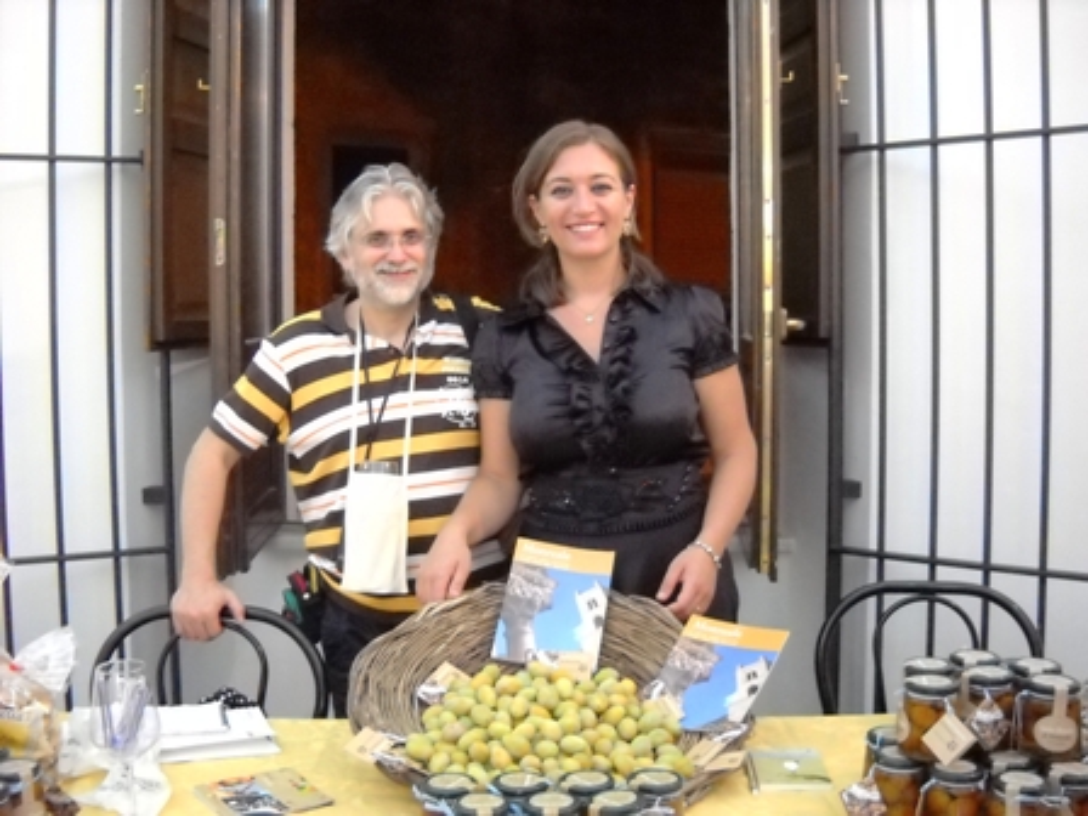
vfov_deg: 35.1
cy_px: 408
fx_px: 1289
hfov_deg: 45.8
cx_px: 544
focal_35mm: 41
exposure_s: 1/33
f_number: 3.1
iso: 800
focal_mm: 6.72
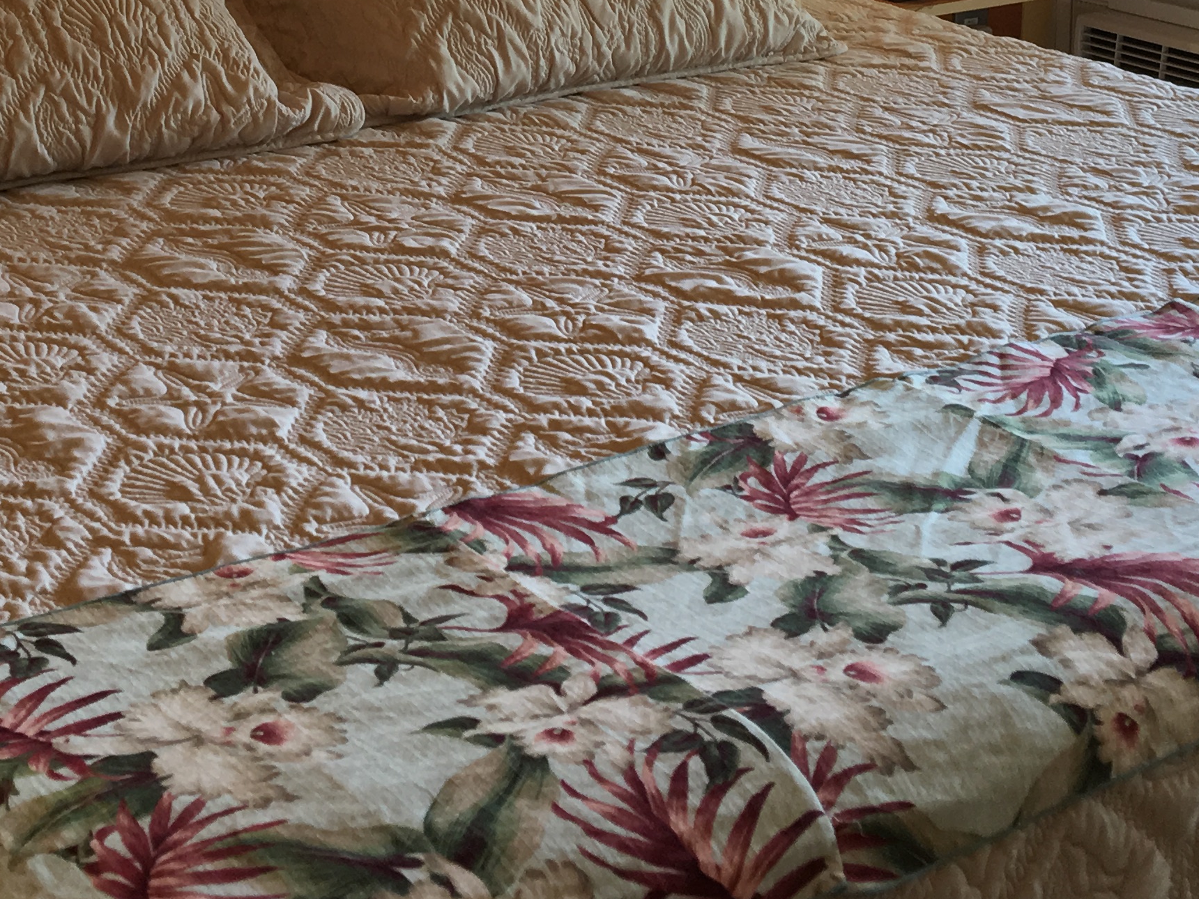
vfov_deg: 20.7
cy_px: -61
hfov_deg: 28.5
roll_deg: -0.1
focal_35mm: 68
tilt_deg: -11.6
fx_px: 2355
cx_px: 457
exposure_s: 1/40
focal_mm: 4.15
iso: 32
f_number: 2.2
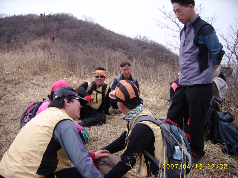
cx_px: 119
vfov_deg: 40.7
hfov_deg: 52.6
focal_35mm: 35
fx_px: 241
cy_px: 89
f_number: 2.8
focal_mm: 5.95
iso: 50
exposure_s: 1/841
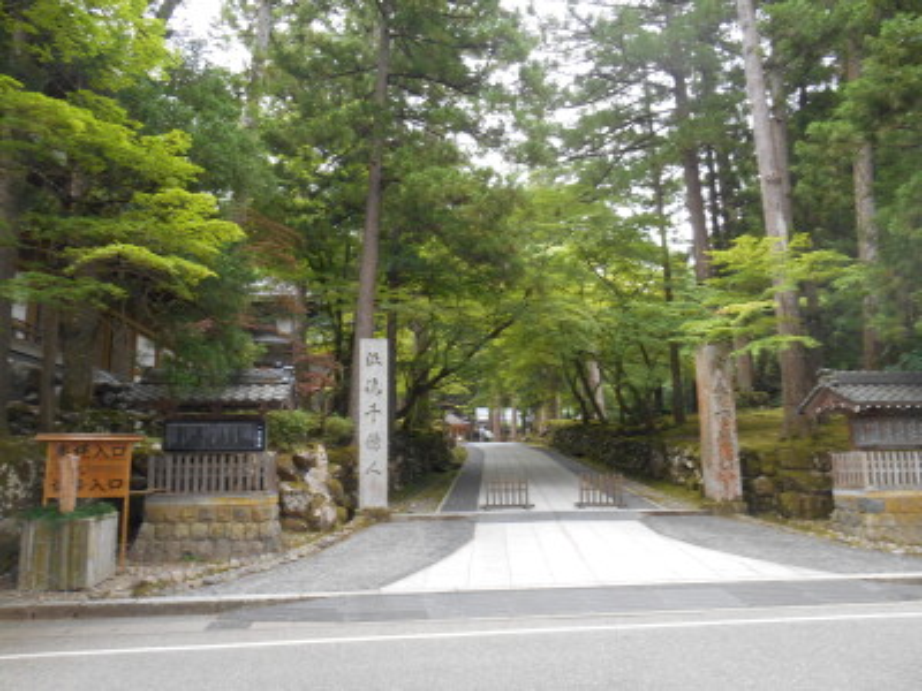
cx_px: 461
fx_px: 693
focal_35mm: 26
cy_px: 346
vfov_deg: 53.1
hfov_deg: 67.3
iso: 125
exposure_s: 1/30
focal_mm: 4.7
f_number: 3.4
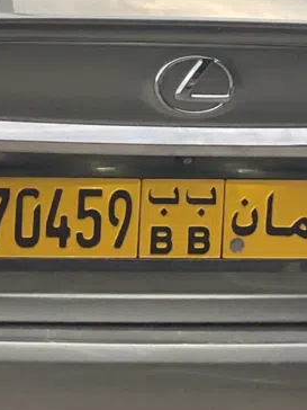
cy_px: -86
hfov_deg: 7.5
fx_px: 2306
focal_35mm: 195
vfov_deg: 10.0
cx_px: -151
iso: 50
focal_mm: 6
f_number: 2
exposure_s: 1/122
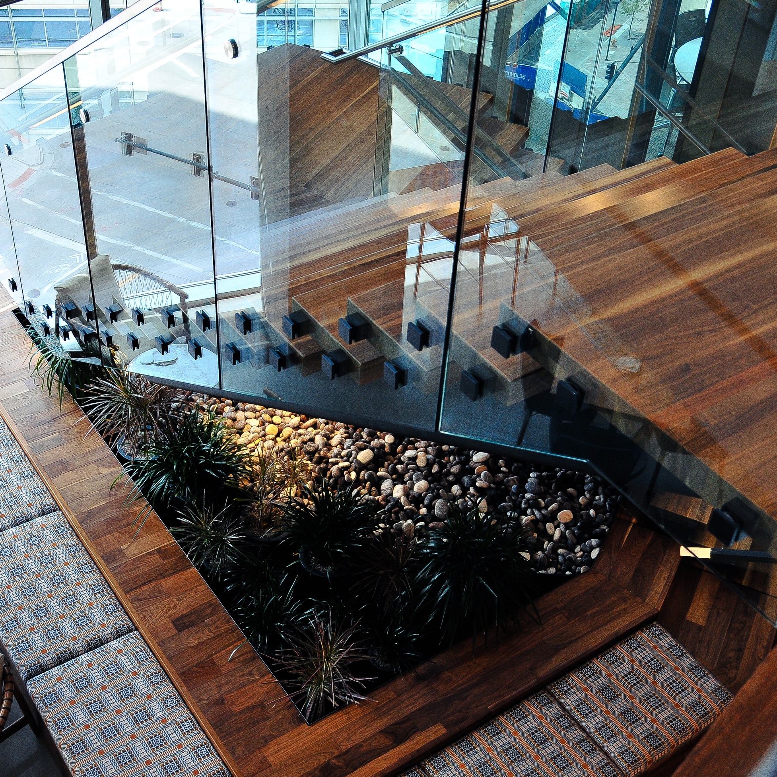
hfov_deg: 39.2
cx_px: 366
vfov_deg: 39.2
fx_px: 1092
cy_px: 381
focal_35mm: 43
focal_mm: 22
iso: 400
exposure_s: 1/125
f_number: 5.6
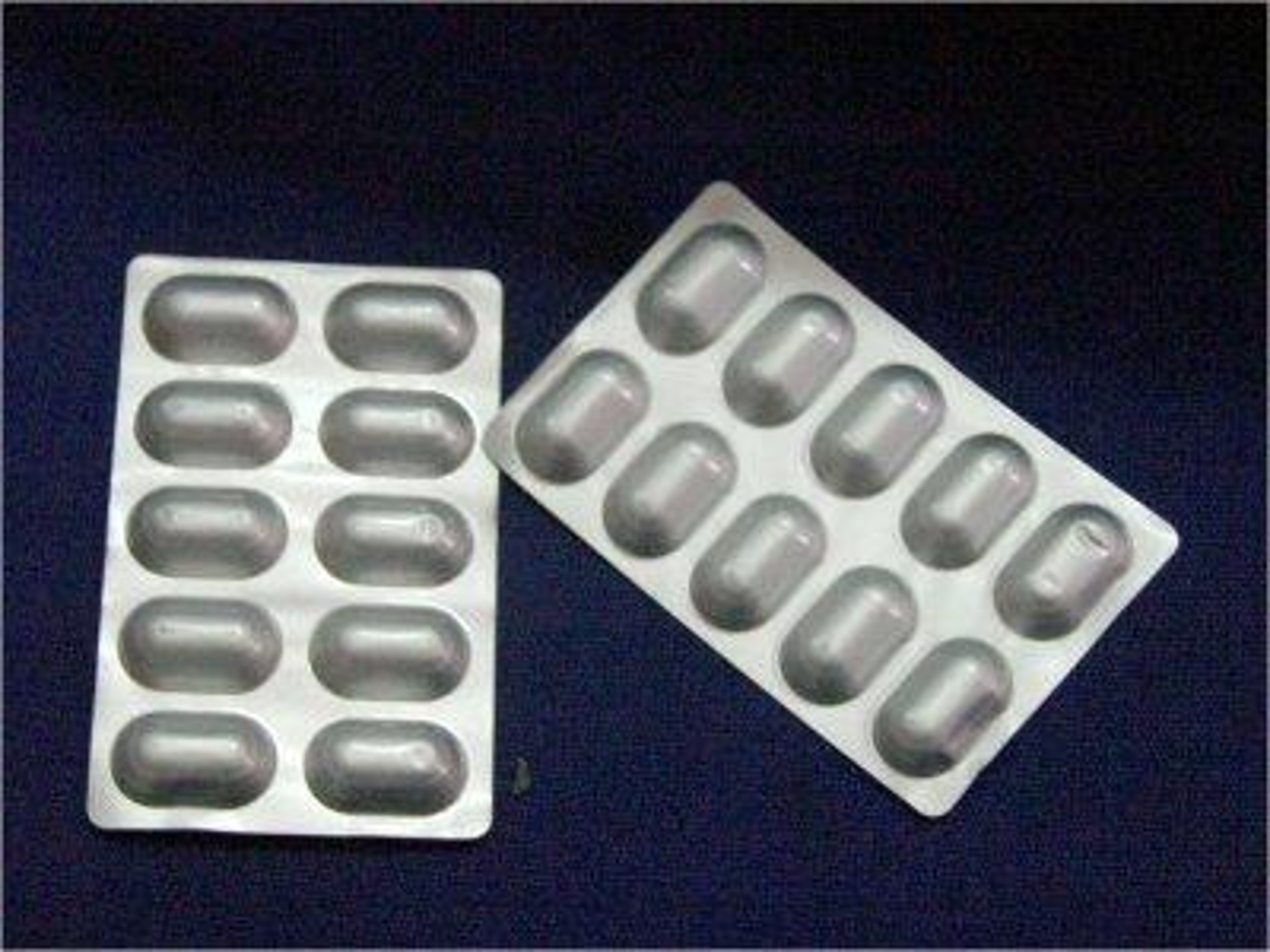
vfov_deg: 22.9
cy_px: 476
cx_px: 635
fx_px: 2348
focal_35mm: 64
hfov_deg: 30.3
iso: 300
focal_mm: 10.6
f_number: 3.2
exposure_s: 1/30
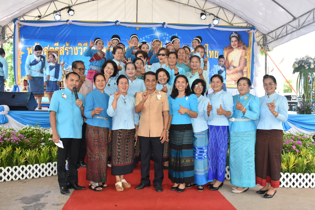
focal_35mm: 33
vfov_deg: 40.0
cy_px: 105
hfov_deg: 57.2
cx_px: 158
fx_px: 289
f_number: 5.6
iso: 450
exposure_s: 1/125
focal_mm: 22
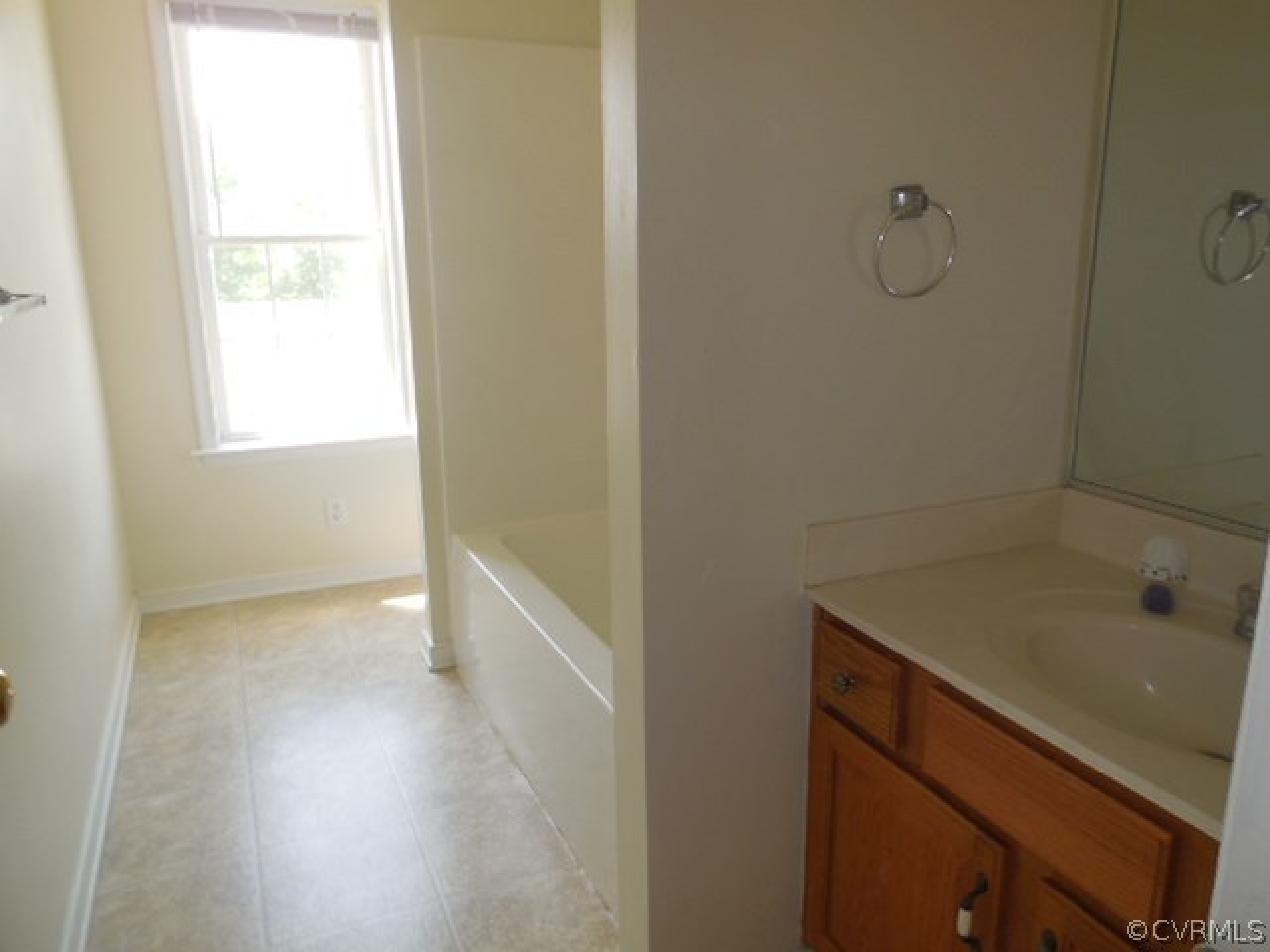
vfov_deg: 54.9
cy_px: 476
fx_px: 917
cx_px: 635
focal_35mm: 25
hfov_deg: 69.4
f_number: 3.1
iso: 125
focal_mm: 4.5
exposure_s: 1/40
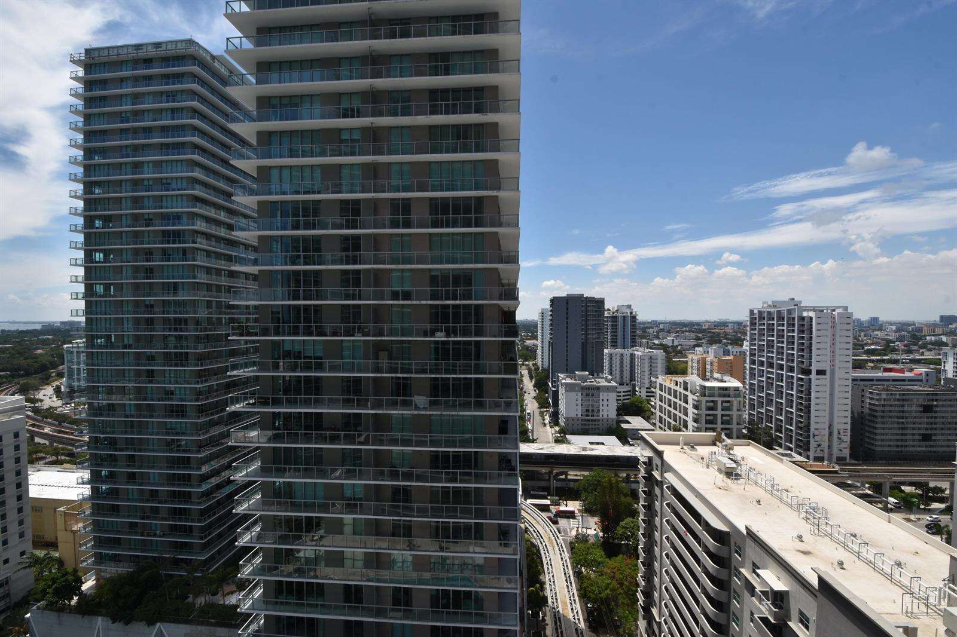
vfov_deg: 77.3
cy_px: 318
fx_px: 399
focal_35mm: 15
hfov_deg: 100.4
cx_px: 478
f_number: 13
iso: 200
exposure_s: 1/250
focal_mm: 10
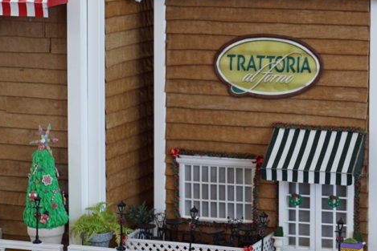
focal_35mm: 128
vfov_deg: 10.7
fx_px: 1341
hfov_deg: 15.9
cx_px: 309
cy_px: 45
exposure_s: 1/160
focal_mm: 50
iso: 1600
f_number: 3.2
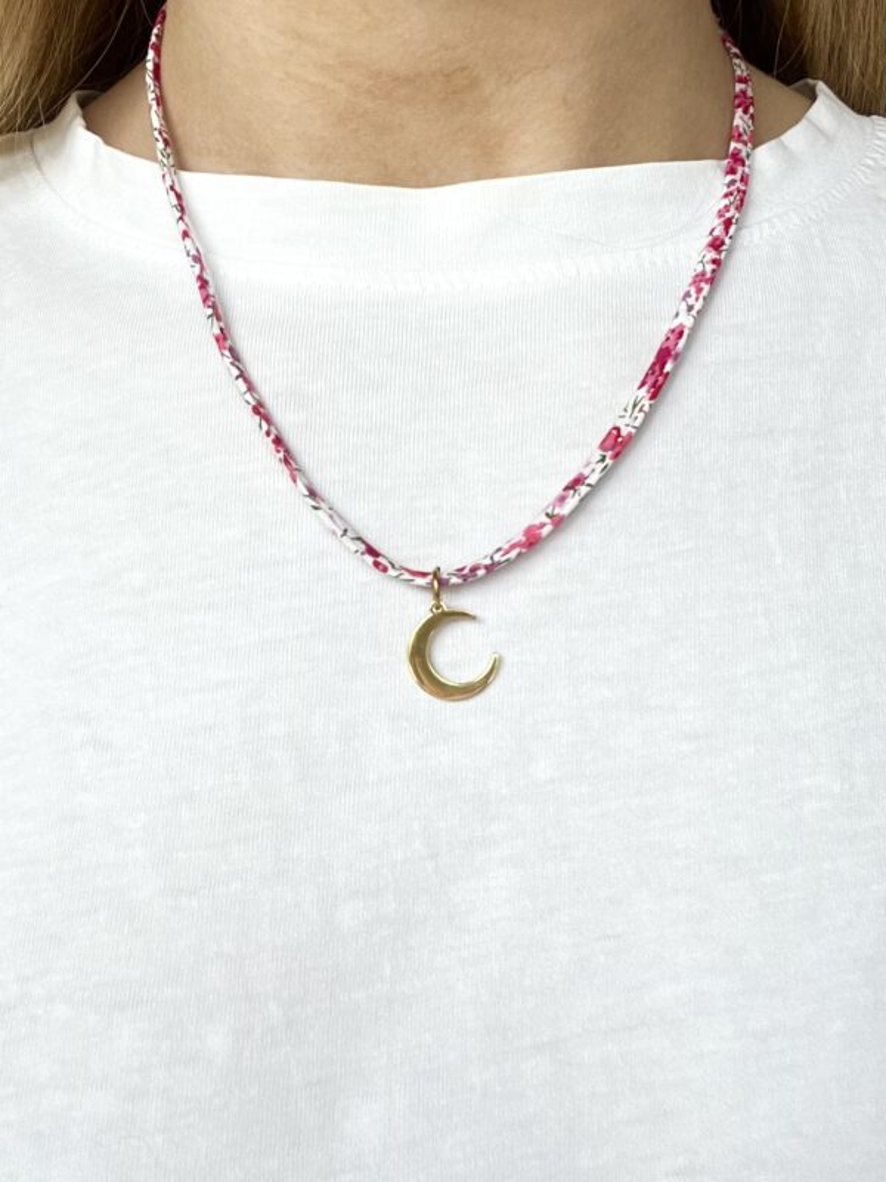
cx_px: 443
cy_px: 591
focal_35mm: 30
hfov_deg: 46.8
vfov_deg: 60.0
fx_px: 1024
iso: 100
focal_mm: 2.71
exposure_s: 1/72
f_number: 2.2
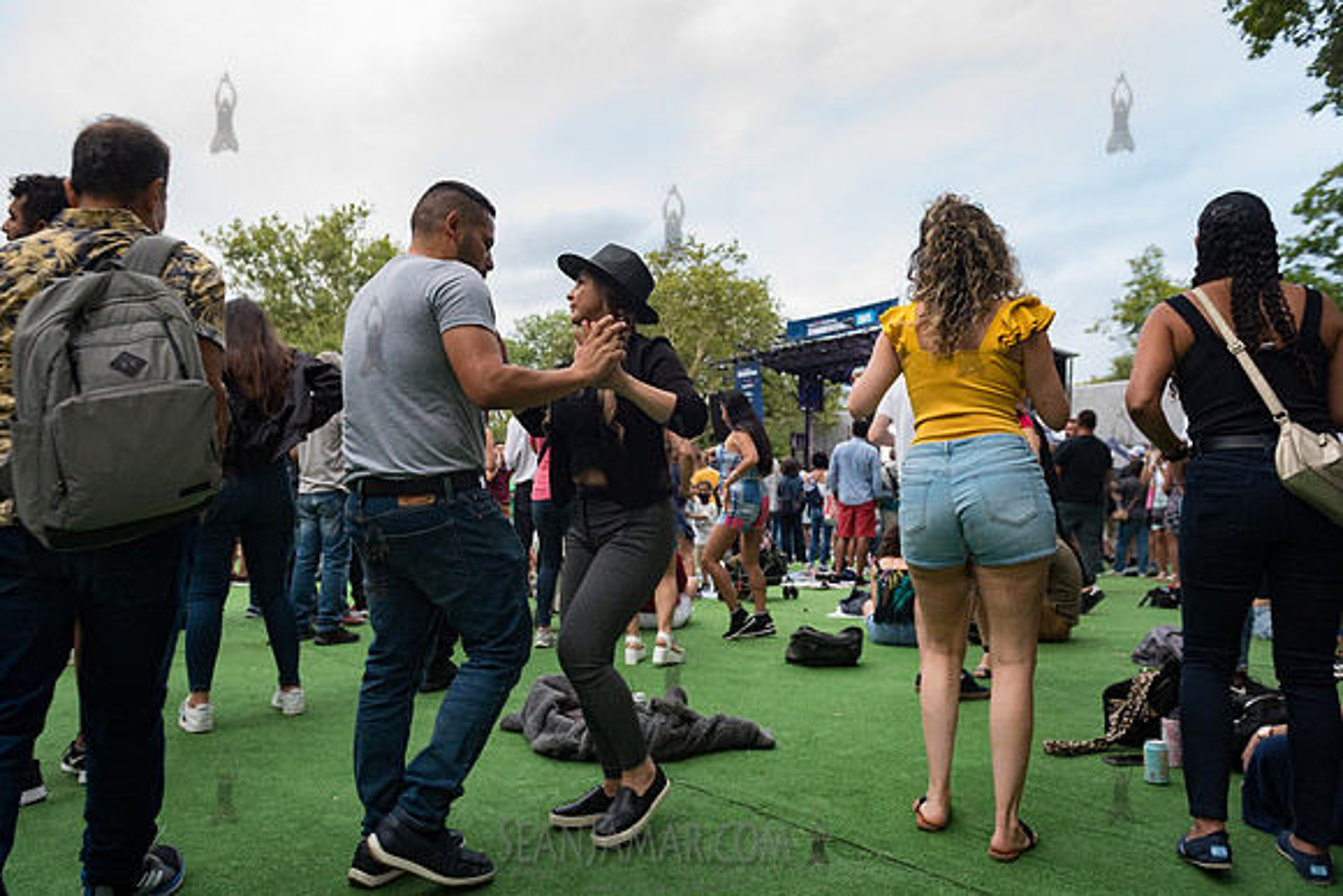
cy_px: 448
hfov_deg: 73.7
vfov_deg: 53.2
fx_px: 896
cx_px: 672
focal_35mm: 24
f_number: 4.5
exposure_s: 1/125
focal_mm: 24
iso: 2000
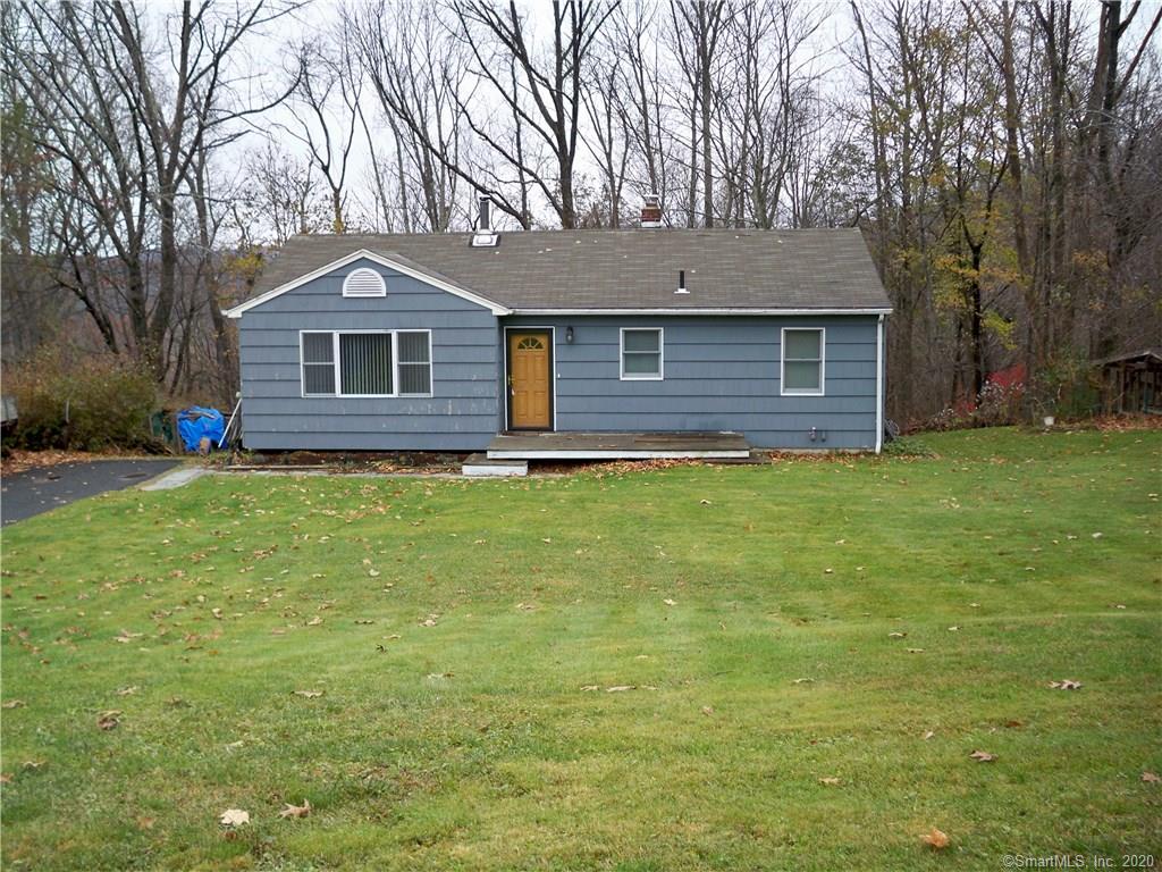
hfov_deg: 52.6
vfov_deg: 40.7
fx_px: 1175
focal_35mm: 35
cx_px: 581
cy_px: 436
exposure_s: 1/160
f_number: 3.1
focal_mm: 6.3
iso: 80
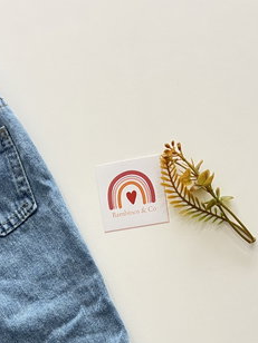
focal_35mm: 45
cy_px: 296
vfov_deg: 39.6
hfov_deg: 32.1
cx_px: 107
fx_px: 447
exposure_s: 1/50
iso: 160
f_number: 1.5
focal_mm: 5.7
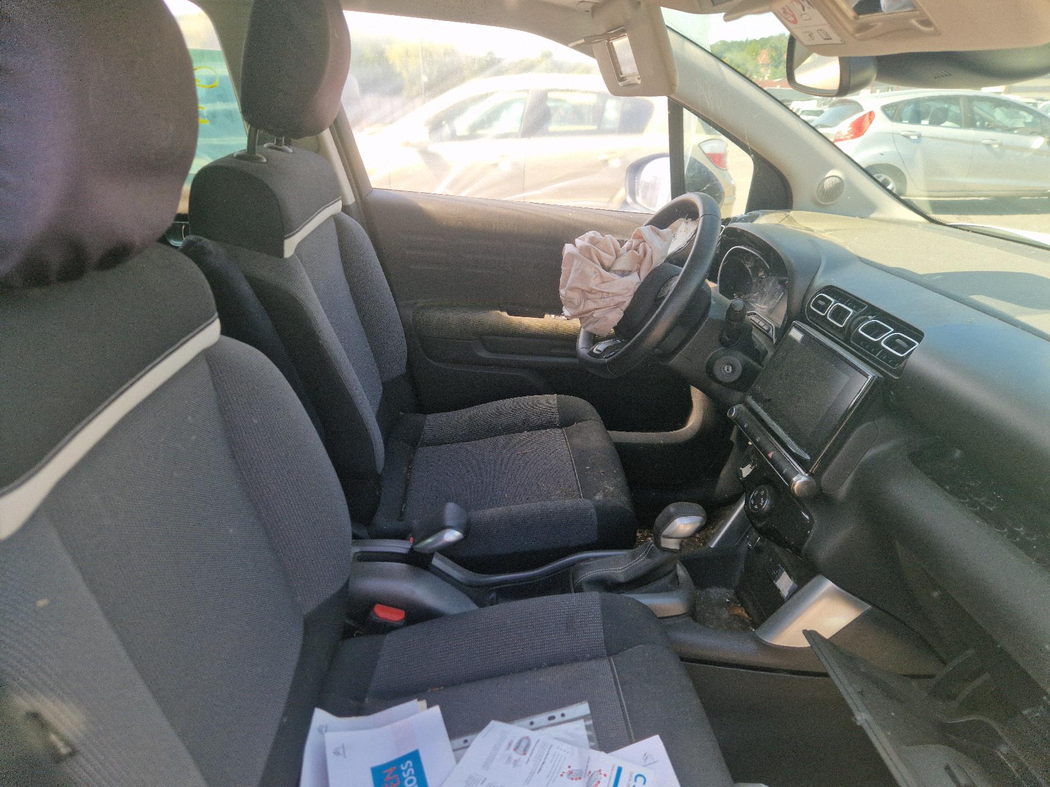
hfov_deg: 73.9
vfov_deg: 58.9
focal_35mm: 23
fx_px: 698
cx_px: 525
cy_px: 394
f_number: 1.8
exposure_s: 1/185
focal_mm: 5.4
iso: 50
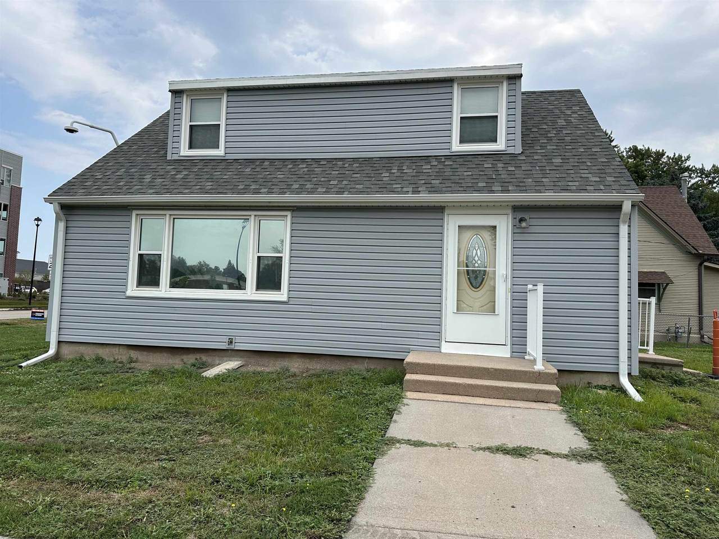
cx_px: 360
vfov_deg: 56.8
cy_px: 270
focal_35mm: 24
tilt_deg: +3.9
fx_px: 498
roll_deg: -2.2
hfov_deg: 71.6
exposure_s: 1/3155
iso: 80
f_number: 1.78
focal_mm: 6.86
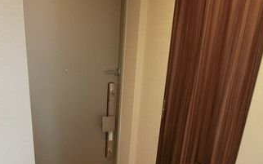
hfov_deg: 49.0
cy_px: 193
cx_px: 108
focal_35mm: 40
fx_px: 287
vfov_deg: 28.2
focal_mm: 4.06
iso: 400
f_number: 2.7
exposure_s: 1/60
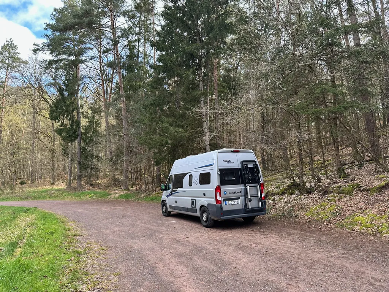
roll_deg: -0.8
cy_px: 146
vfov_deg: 56.8
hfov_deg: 71.6
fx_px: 270
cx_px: 194
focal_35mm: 24
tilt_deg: +7.5
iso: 80
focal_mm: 6.86
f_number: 1.78
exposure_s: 1/401
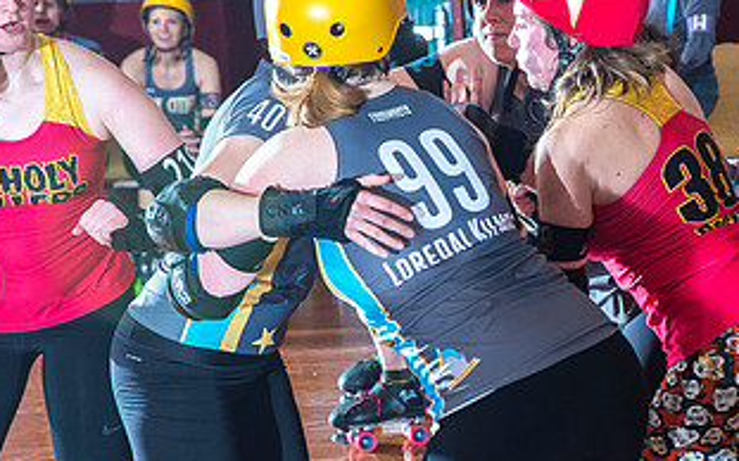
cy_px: 303
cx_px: 601
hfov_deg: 15.6
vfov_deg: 9.8
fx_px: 2677
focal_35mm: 133
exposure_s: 1/160
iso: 800
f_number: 5.6
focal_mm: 70
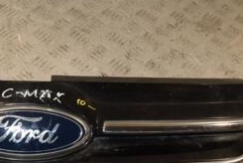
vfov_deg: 20.6
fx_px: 446
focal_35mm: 66
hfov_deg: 29.2
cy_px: 106
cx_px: 21
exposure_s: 1/200
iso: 800
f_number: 11
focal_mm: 18
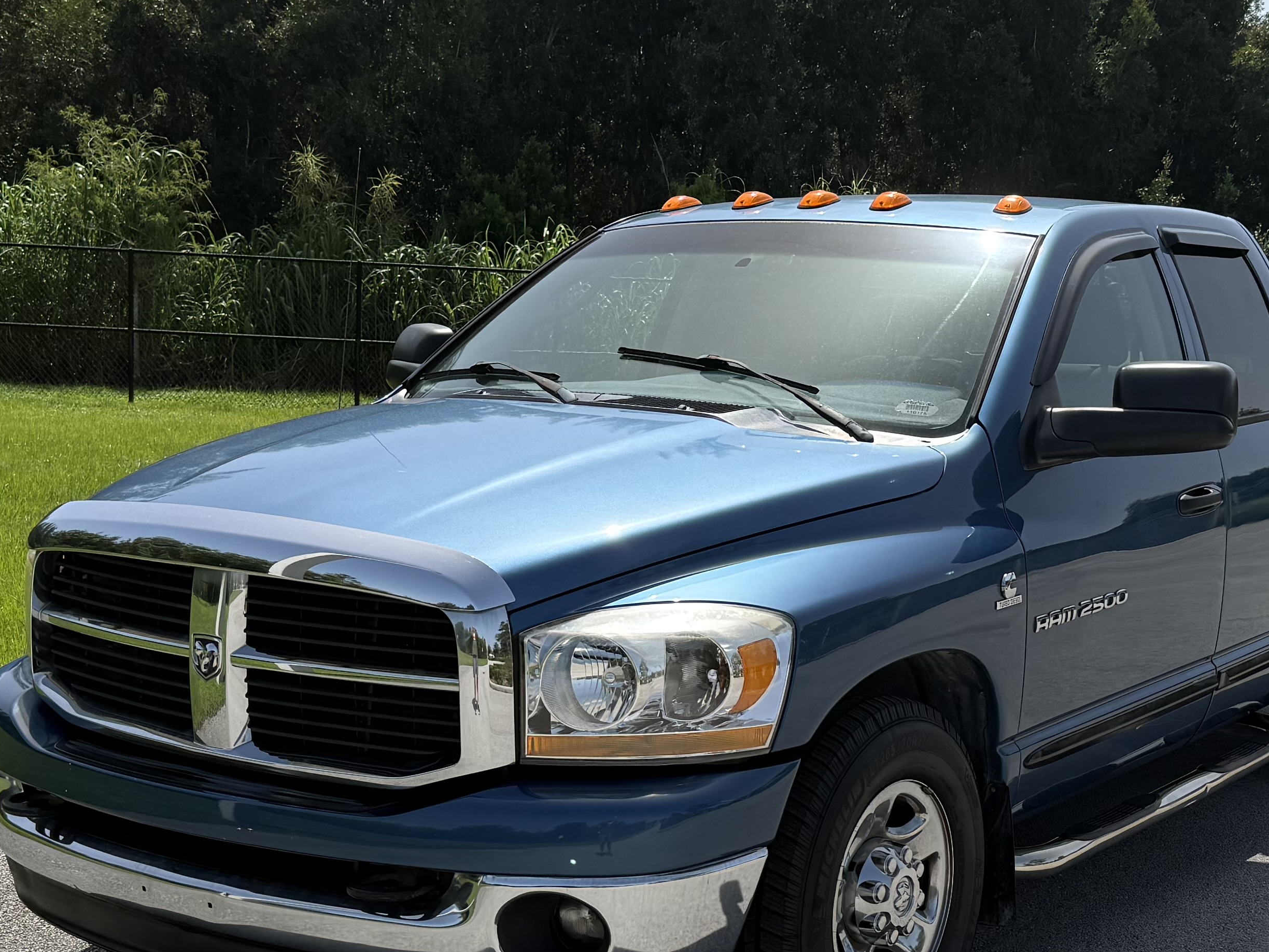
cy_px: 554
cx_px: 772
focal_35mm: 56
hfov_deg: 34.2
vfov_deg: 26.1
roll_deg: -2.7
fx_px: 2053
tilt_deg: -4.6
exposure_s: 1/4405
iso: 80
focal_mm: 6.76
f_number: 1.78
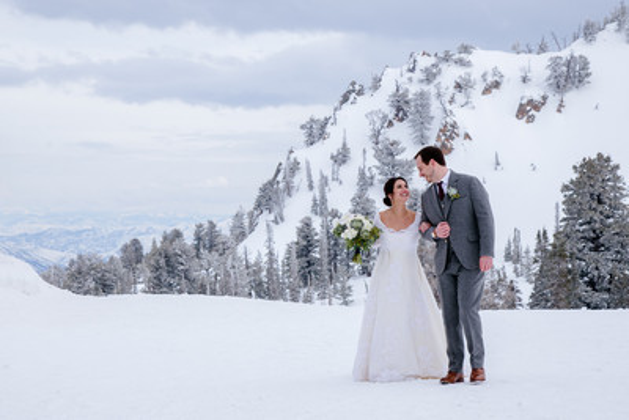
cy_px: 182
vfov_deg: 16.5
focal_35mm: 83
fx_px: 1443
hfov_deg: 24.6
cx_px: 306
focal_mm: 70
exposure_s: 1/500
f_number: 8
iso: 250
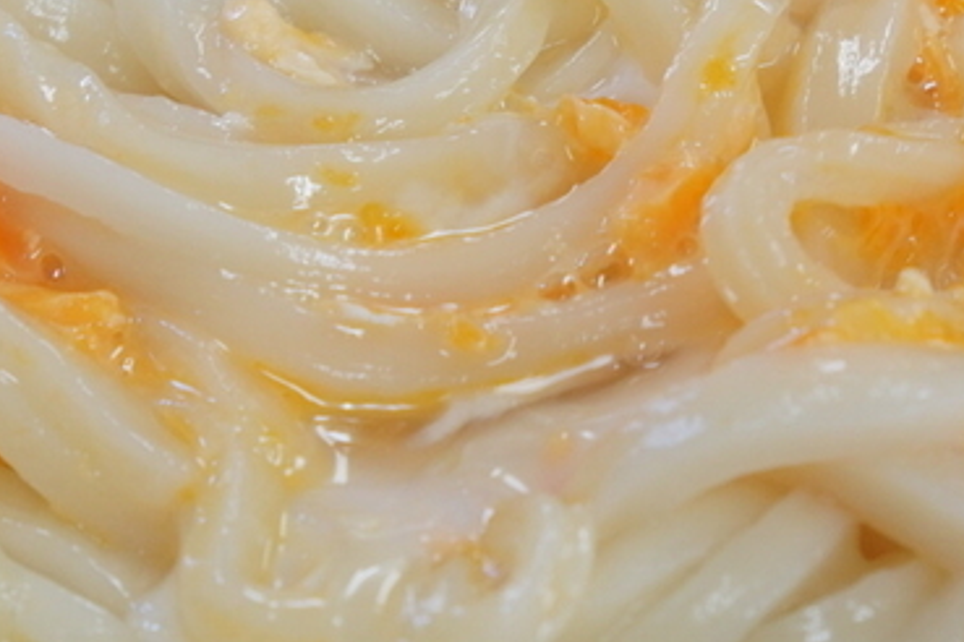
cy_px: 344
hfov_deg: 11.4
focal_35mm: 181
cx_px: 530
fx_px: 4836
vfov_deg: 7.6
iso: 500
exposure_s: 1/30
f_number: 6.3
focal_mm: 37
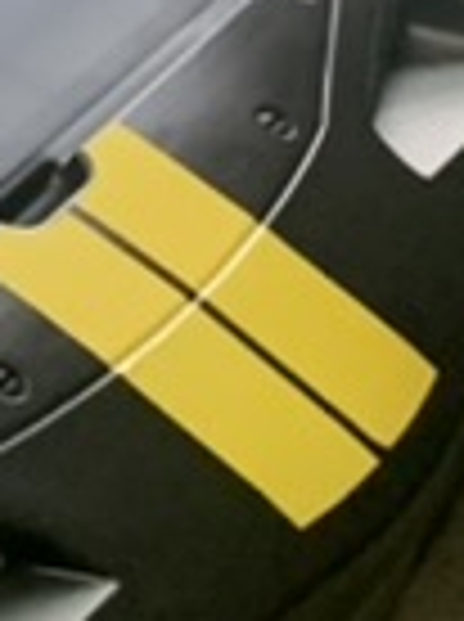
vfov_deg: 10.1
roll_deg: -0.5
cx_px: -288
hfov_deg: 7.5
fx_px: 3460
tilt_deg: -21.5
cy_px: -130
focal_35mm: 193
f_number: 1.8
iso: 320
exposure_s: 1/60
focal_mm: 4.25
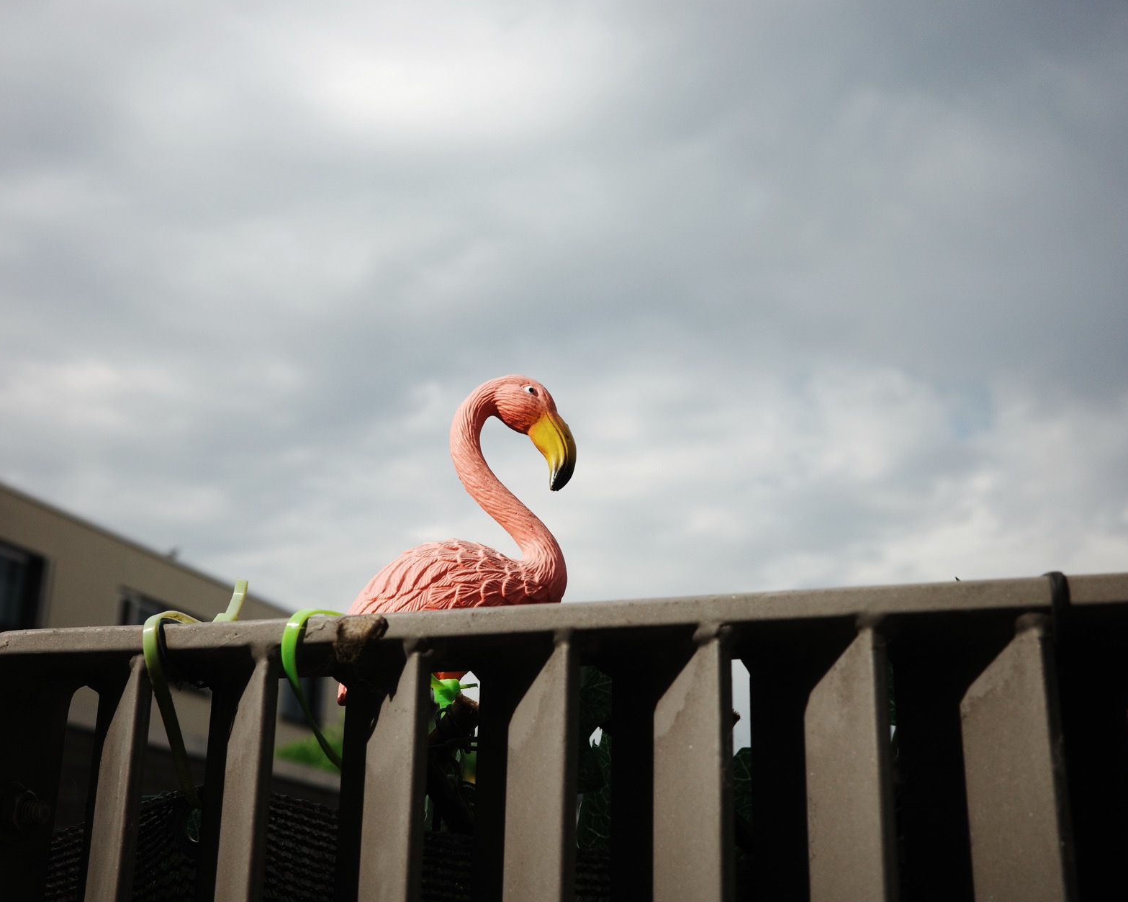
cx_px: 536
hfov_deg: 40.3
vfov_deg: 32.7
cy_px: 445
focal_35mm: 46
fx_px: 1535
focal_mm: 26
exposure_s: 1/640
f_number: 5.6
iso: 100
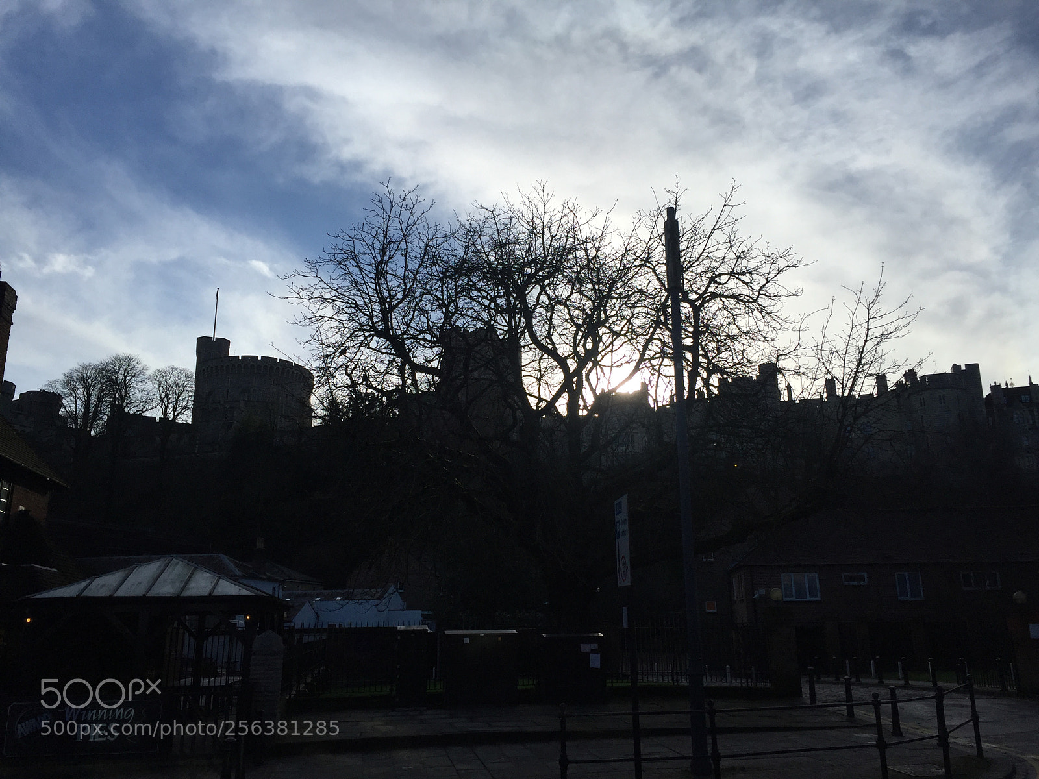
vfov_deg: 48.2
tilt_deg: +15.6
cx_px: 520
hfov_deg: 61.7
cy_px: 390
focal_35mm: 29
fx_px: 870
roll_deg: -0.3
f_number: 2.2
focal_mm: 4.15
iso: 32
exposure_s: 1/3968
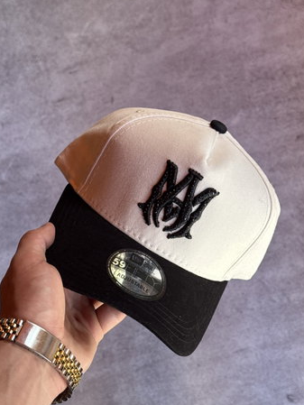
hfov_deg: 25.7
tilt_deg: -72.3
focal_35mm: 57
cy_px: 202
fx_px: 667
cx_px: 158
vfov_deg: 33.8
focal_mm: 6.76
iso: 64
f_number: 1.78
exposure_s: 1/134
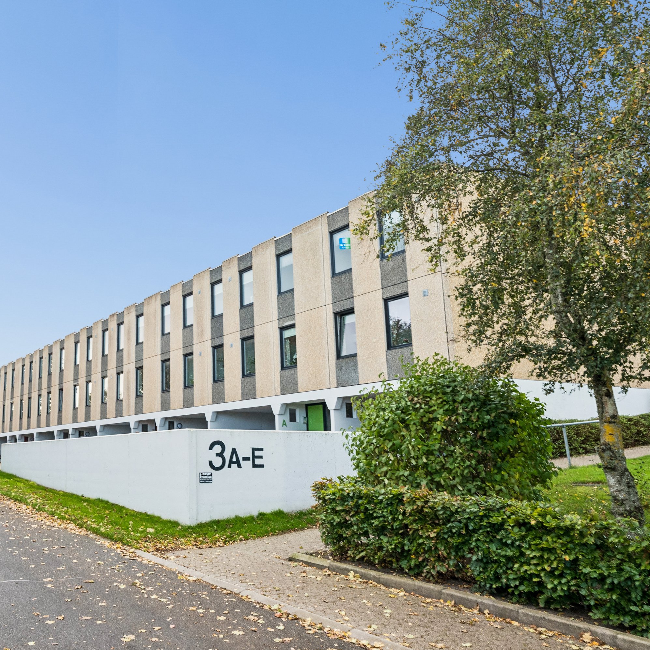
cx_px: 171
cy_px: 324
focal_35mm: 32
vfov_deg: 51.1
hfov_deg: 49.3
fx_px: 680
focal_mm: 25
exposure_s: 1/50
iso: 640
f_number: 10
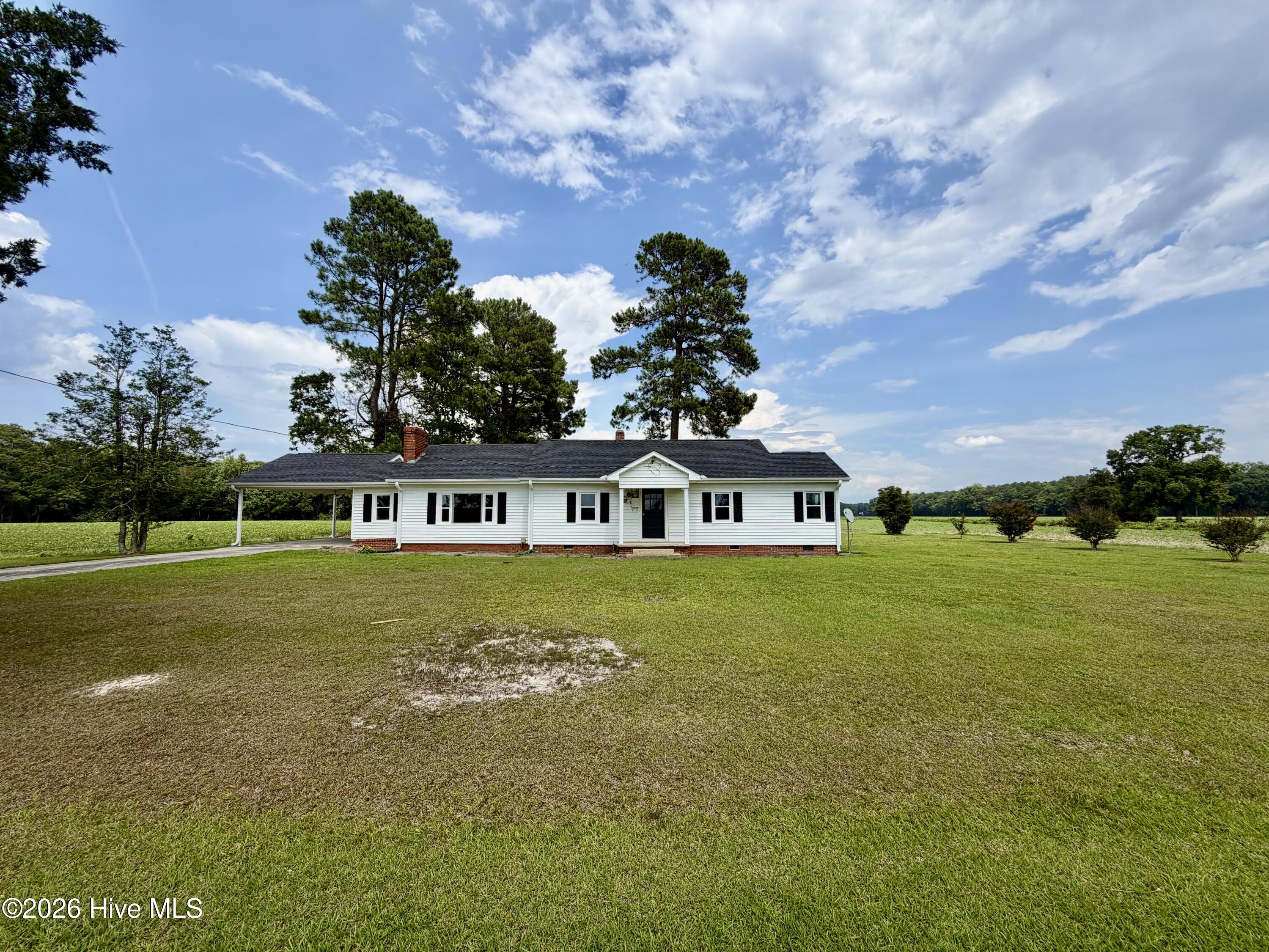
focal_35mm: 14
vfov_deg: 85.7
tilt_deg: +4.3
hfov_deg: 102.1
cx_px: 634
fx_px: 513
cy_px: 476
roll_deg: +0.0
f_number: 2.2
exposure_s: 1/1087
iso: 20
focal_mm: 2.22
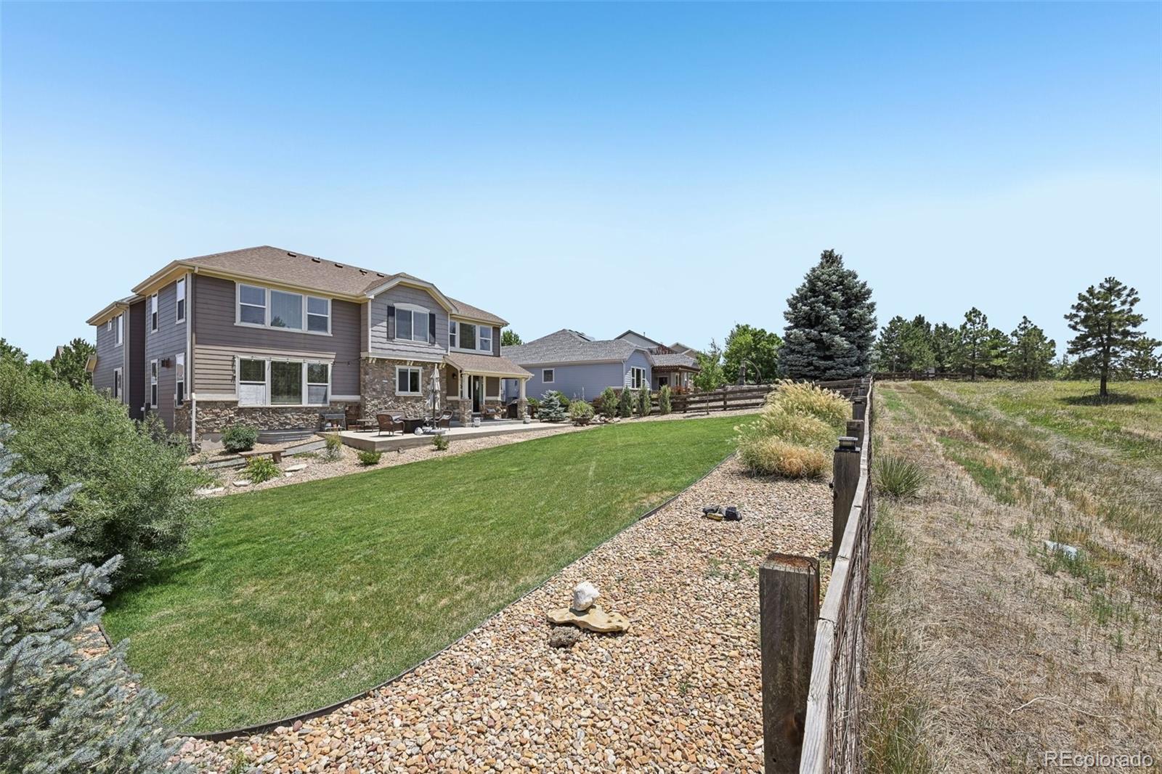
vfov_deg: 81.2
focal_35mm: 14
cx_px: 581
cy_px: 387
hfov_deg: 104.3
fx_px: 452
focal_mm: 14
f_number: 10
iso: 64
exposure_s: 1/80
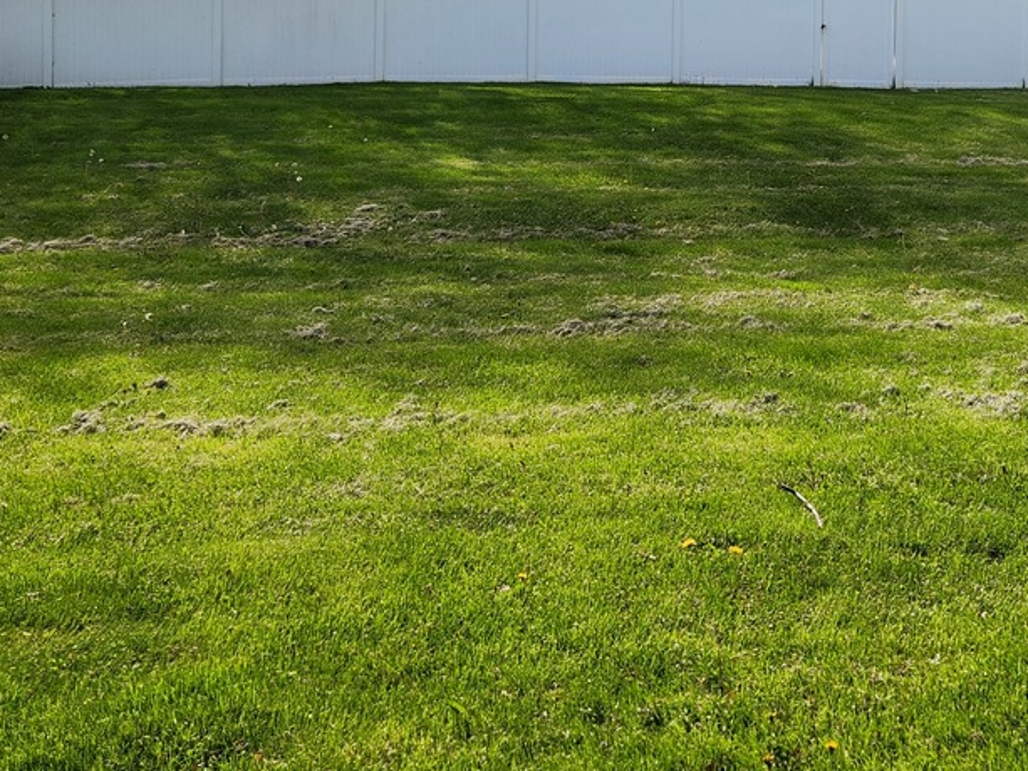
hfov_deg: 34.9
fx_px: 1604
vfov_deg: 26.4
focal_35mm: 54
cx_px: 740
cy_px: 127
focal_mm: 5.4
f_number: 1.8
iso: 20
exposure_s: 1/1690
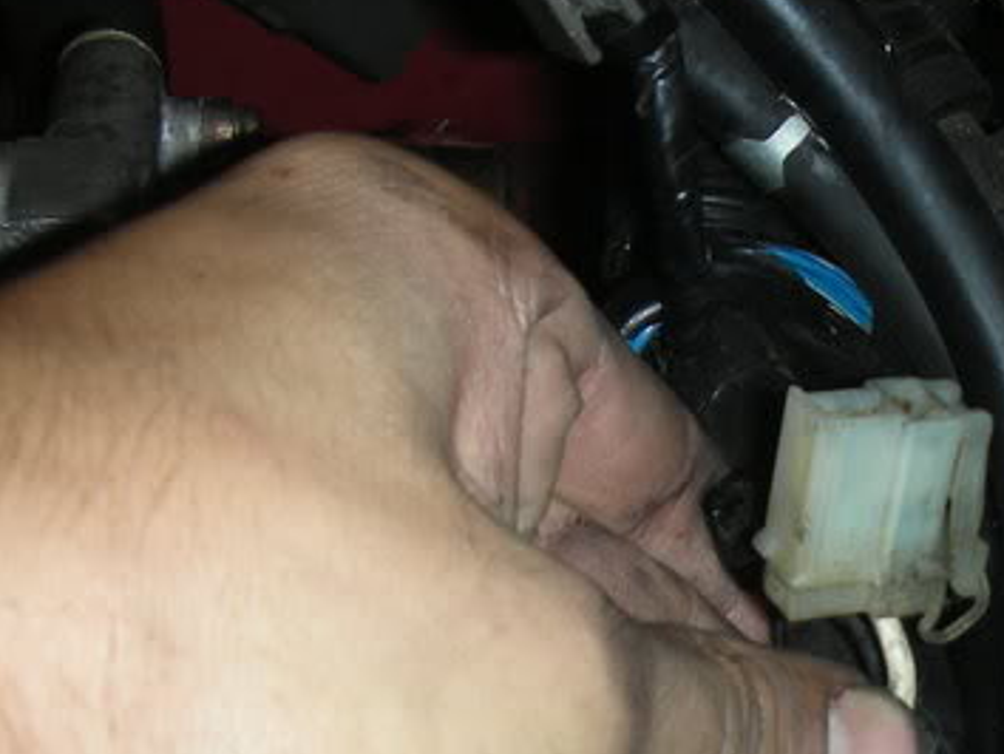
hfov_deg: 24.2
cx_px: 857
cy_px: 539
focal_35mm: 79
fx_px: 2293
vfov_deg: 18.6
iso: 50
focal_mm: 5.8
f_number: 3
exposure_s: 1/60.1
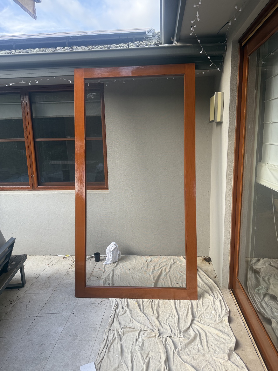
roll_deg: +1.5
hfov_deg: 56.8
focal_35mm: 24
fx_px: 257
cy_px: 186
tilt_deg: -11.2
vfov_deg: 71.6
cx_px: 139
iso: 100
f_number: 1.78
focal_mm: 6.76
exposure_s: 1/504
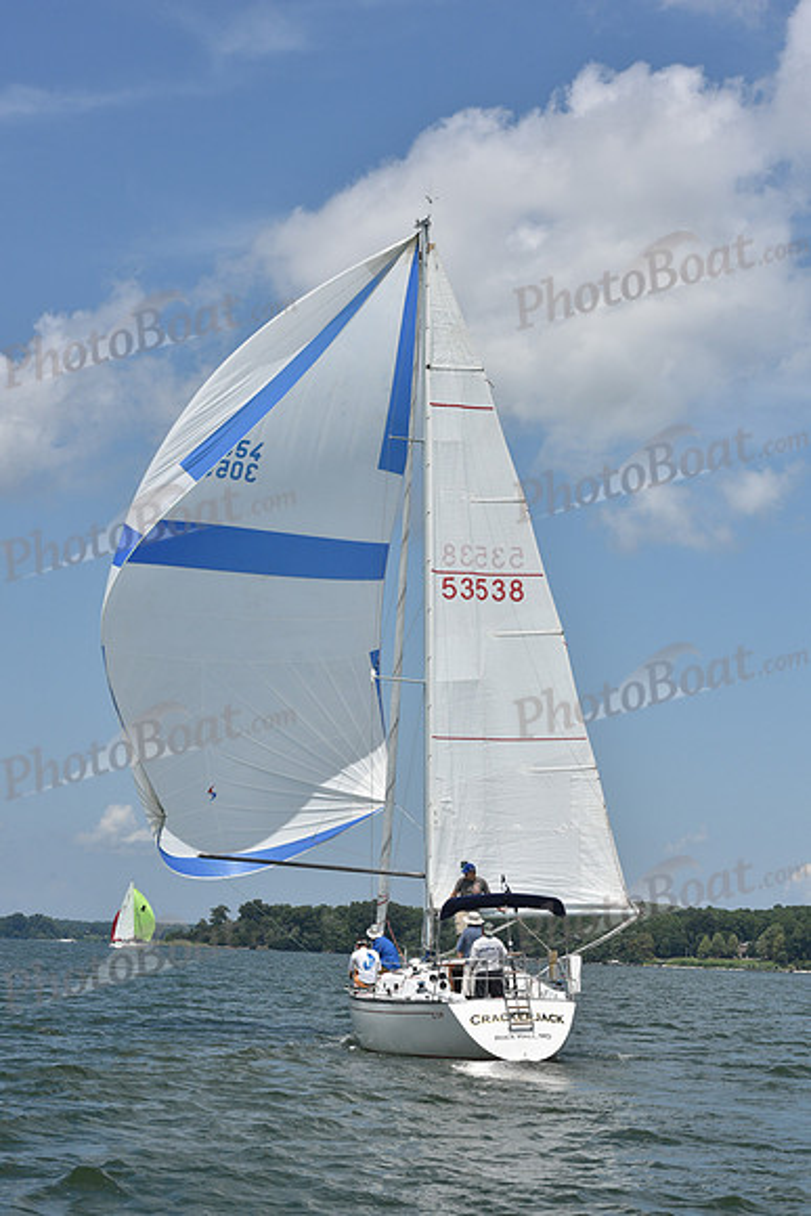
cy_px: 608
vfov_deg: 28.8
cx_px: 406
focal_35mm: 70
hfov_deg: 19.5
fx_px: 2364
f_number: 11
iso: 320
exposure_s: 1/1000
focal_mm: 70
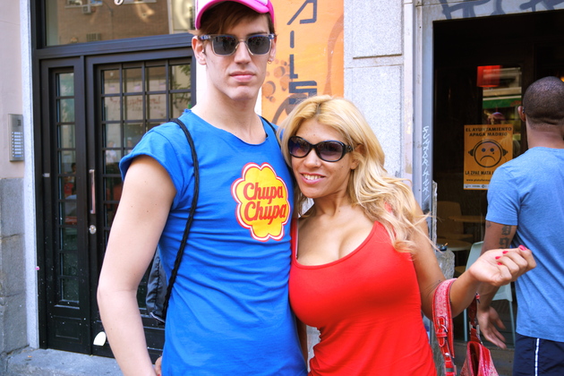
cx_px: 282
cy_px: 188
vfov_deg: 34.2
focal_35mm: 39
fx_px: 611
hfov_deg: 49.6
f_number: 4
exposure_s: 1/30
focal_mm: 26
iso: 100
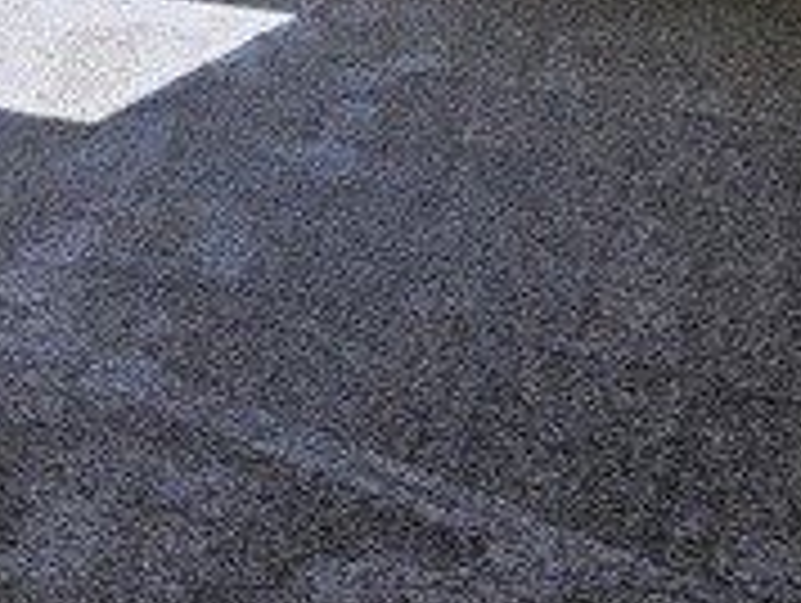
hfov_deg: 21.7
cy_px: -338
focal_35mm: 86
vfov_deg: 15.7
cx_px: -43
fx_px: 1993
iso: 50
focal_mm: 5.4
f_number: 1.8
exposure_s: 1/359
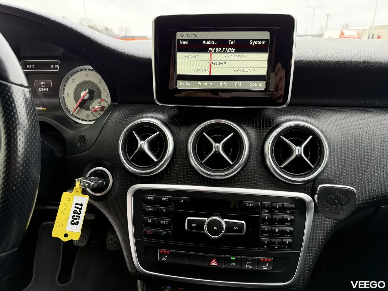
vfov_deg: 56.8
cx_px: 194
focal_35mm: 24
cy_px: 146
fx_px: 269
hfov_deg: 71.6
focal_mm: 6.76
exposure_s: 1/136
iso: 320
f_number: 1.78
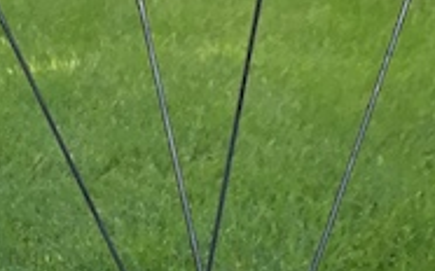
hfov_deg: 12.4
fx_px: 2002
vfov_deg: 7.4
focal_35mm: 169
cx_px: 168
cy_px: 556
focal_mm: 4.15
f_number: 2.2
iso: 32
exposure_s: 1/30
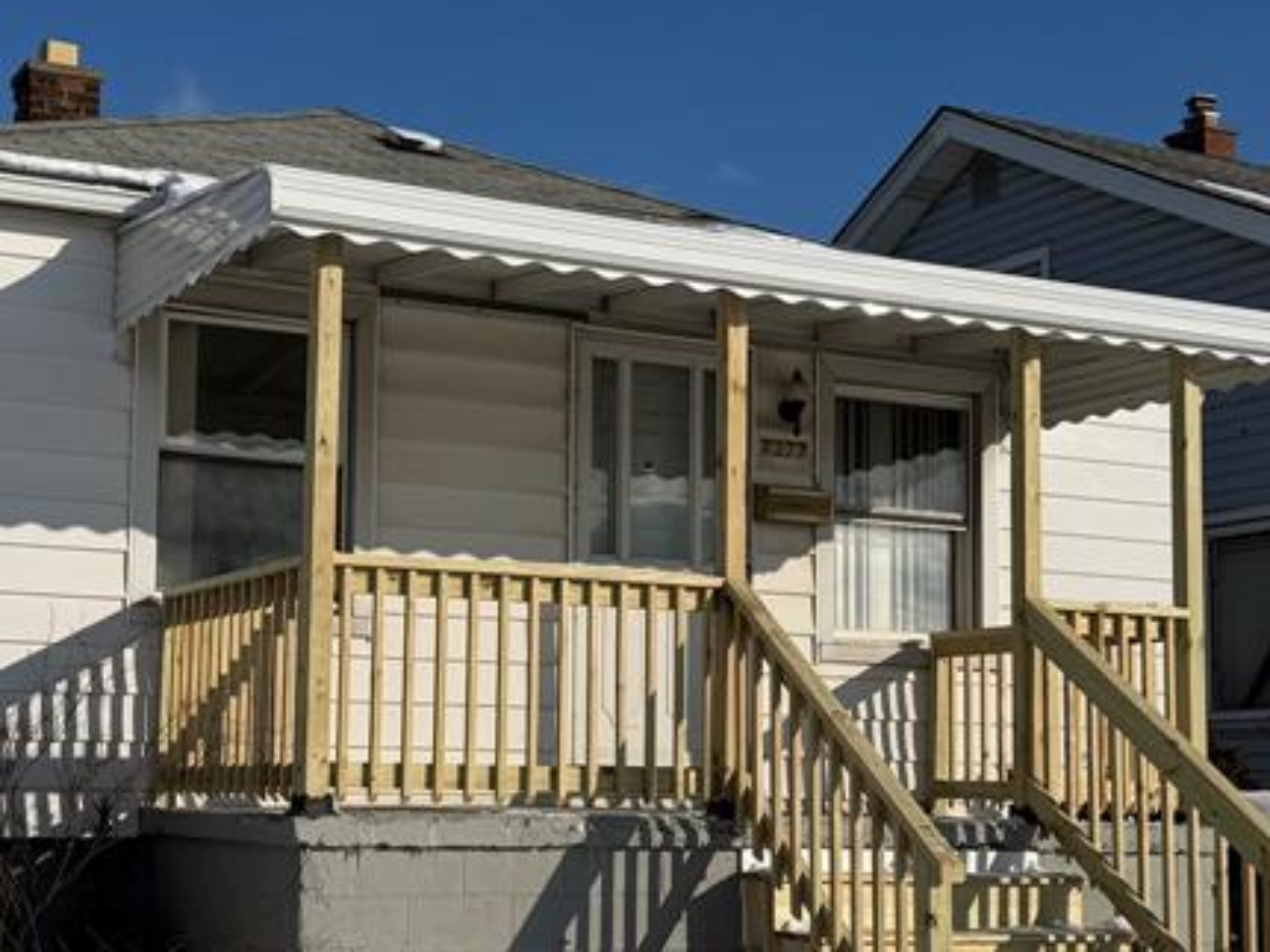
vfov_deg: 25.6
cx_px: 471
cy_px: 578
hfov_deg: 33.6
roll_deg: -1.5
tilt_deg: +5.5
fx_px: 2091
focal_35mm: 57
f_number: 1.78
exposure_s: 1/11905
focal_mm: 6.76
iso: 80
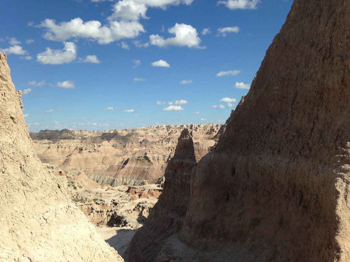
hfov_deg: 55.4
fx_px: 334
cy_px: 131
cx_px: 175
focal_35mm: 33
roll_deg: +2.7
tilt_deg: -1.8
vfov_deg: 42.9
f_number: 2.4
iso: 50
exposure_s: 1/2262
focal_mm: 4.12
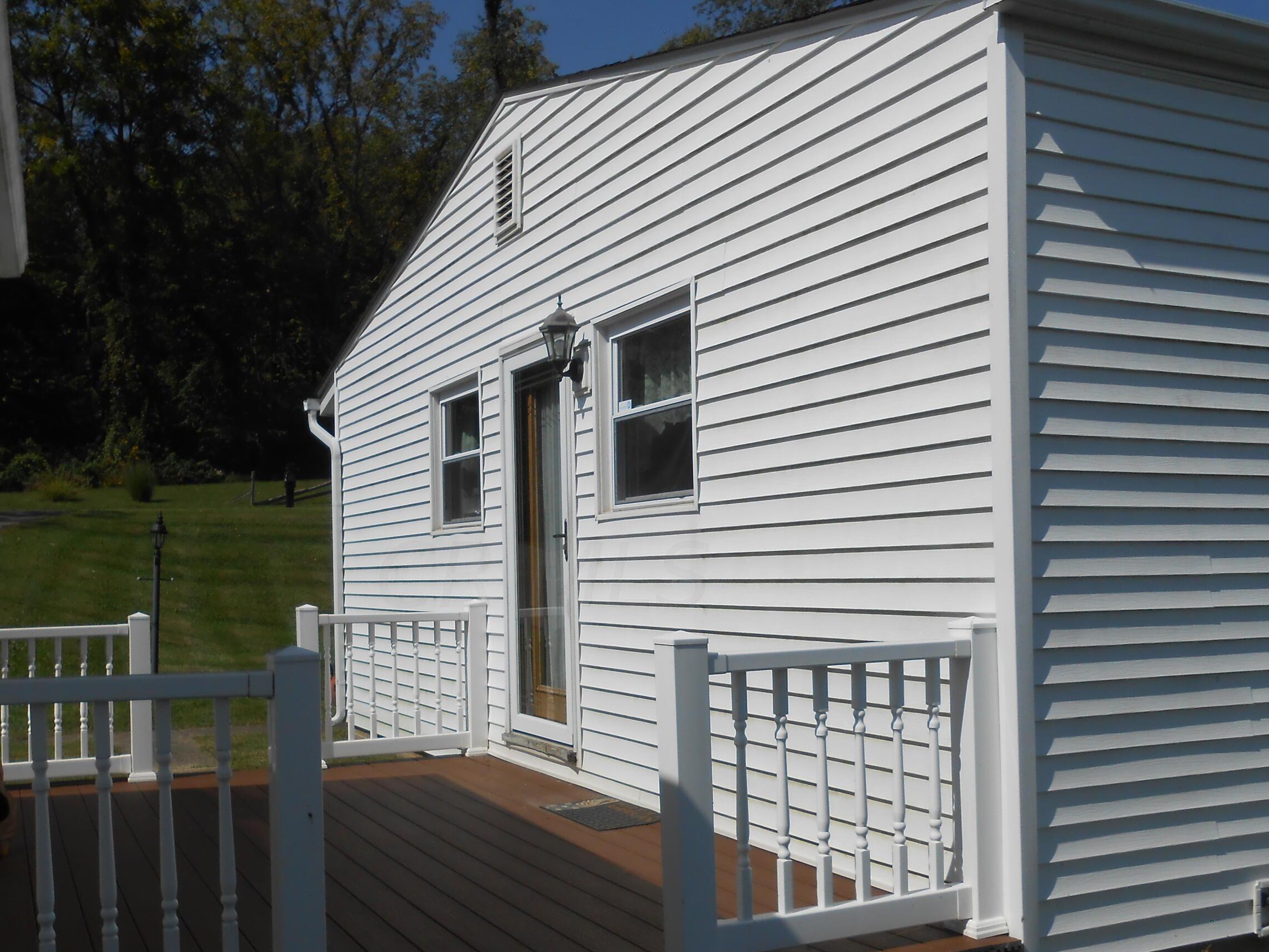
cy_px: 573
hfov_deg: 53.8
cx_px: 543
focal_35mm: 34
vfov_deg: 41.6
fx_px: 1247
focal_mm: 4.6
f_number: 11.5
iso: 80
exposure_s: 1/320
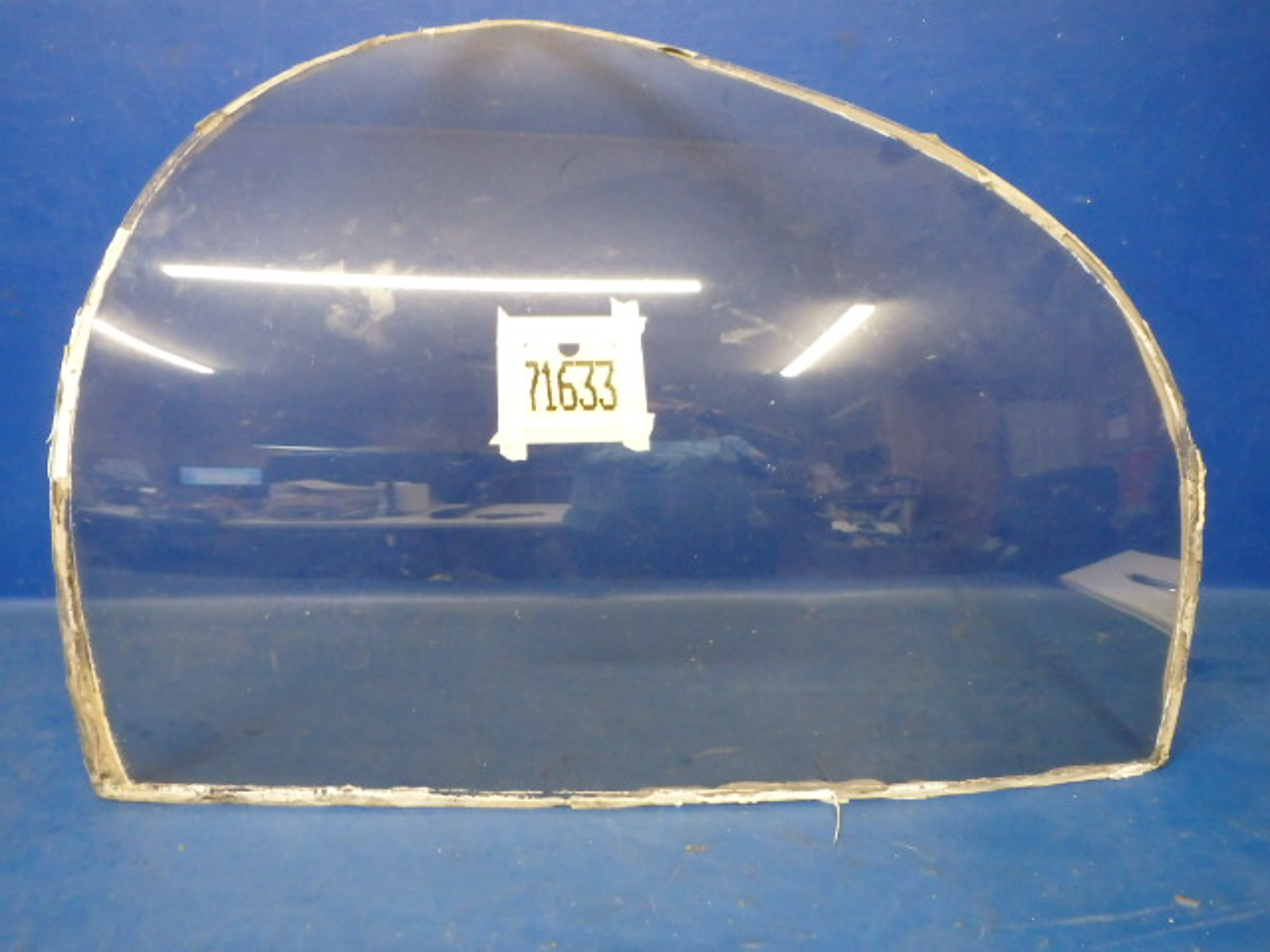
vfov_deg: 49.7
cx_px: 635
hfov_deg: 63.4
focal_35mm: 28
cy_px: 476
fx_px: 1027
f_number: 3.9
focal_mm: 5
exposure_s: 1/25
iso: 800
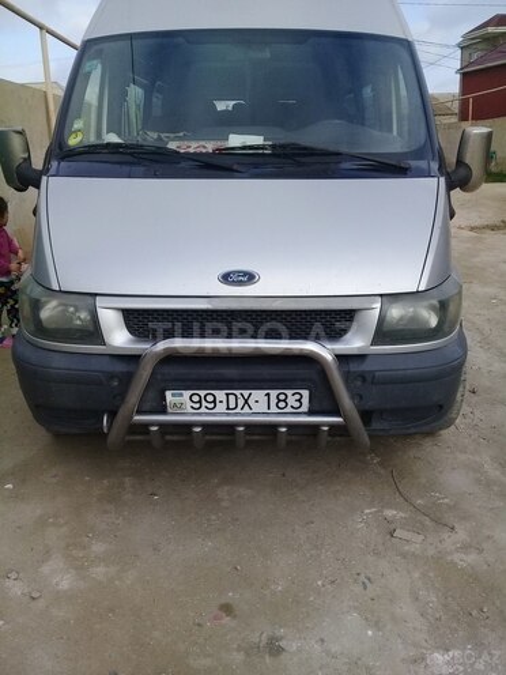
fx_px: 604
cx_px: 253
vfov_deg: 58.4
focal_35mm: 31
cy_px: 338
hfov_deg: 45.4
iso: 50
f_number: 2.2
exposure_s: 1/799
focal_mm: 3.3
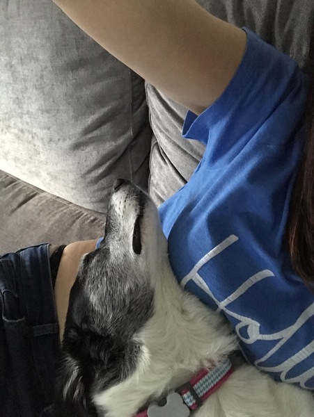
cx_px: 157
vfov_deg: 56.8
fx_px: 386
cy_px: 208
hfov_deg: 44.2
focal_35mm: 32
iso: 1000
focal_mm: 2.87
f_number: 2.2
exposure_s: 1/17
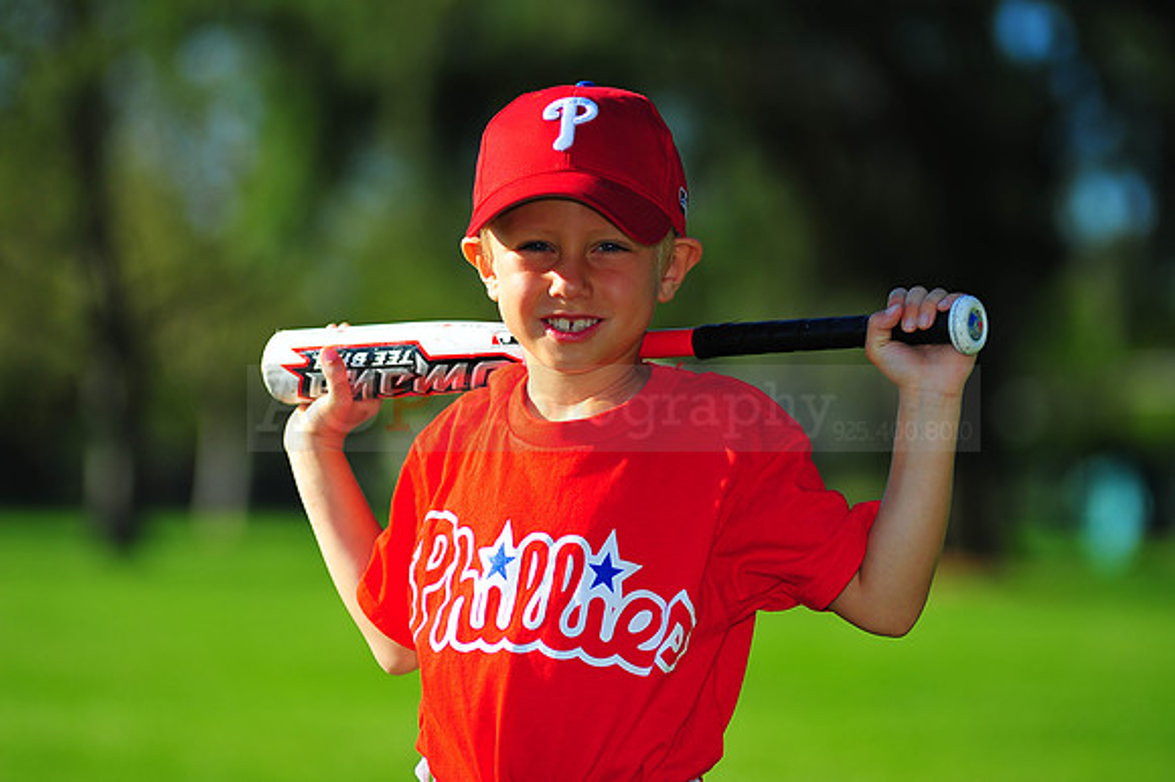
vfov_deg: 7.6
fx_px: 5871
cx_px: 588
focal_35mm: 180
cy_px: 391
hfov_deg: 11.4
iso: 200
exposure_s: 1/1600
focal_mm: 180
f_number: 4
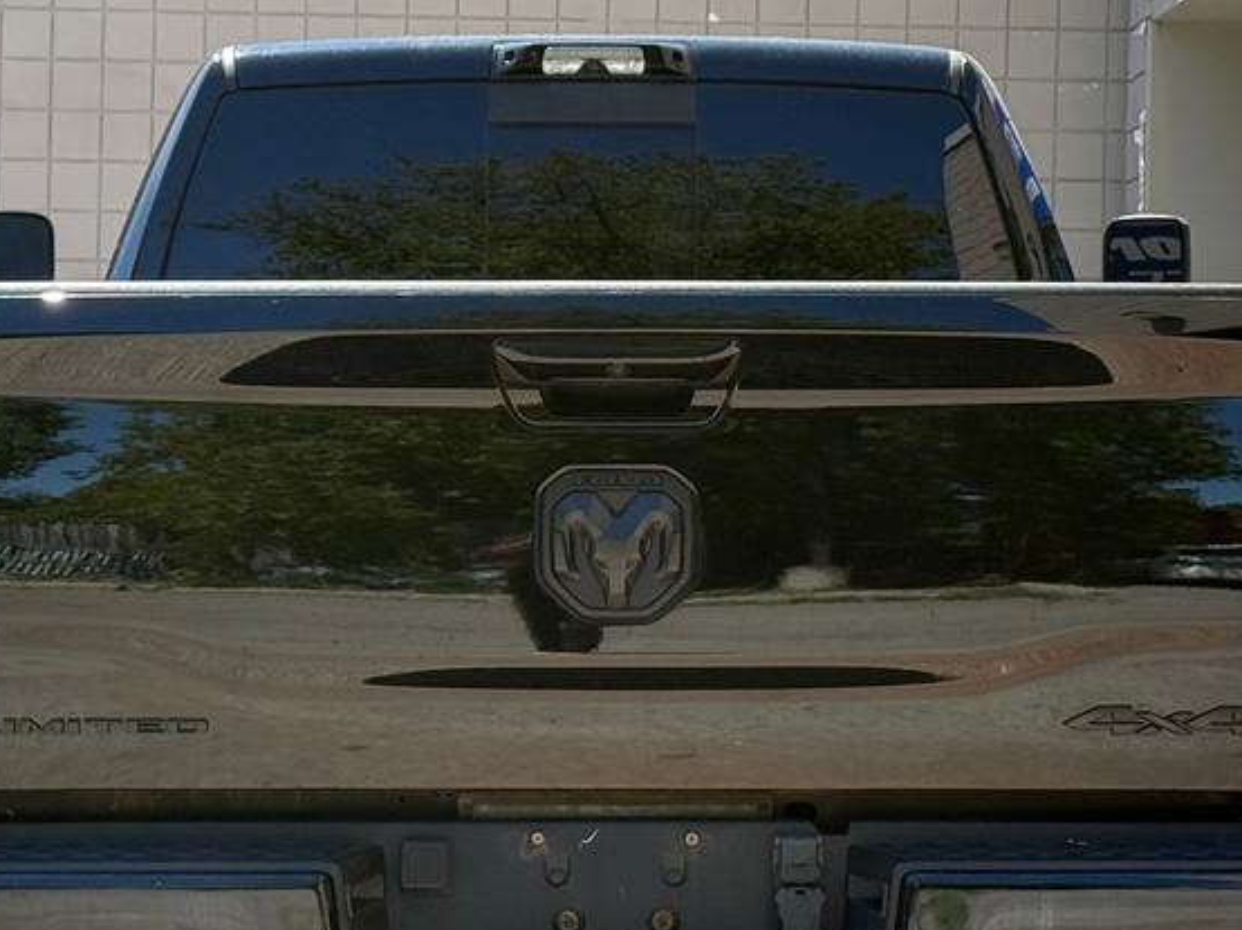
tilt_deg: +1.0
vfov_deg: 13.3
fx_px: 3981
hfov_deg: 17.7
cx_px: 581
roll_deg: -0.9
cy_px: 390
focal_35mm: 111
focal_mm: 6.76
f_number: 1.78
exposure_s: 1/1931
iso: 100
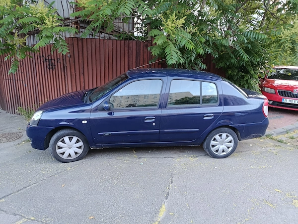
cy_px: 112
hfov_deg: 71.6
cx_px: 149
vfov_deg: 56.8
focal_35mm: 24
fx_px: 207
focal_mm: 5.24
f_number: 1.7
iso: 677
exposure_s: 1/50
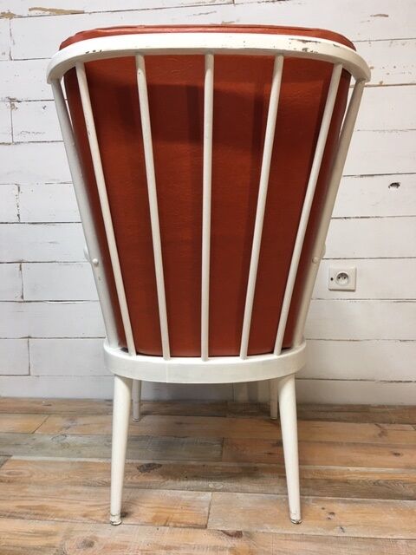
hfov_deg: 48.2
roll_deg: -0.9
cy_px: 278
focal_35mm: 29
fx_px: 465
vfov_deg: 61.7
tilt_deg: -6.4
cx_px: 208
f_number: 2.2
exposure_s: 1/17
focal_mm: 4.15
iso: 40
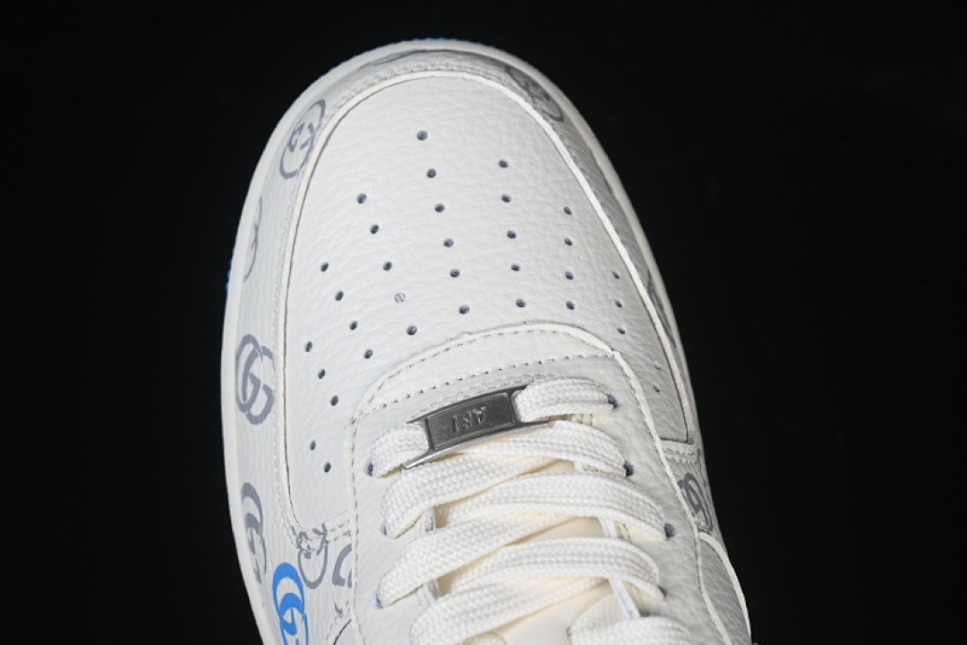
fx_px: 2014
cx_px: 484
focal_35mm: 75
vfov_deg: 18.2
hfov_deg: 27.0
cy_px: 322
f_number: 7.1
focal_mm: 50
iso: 160
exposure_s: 1/100
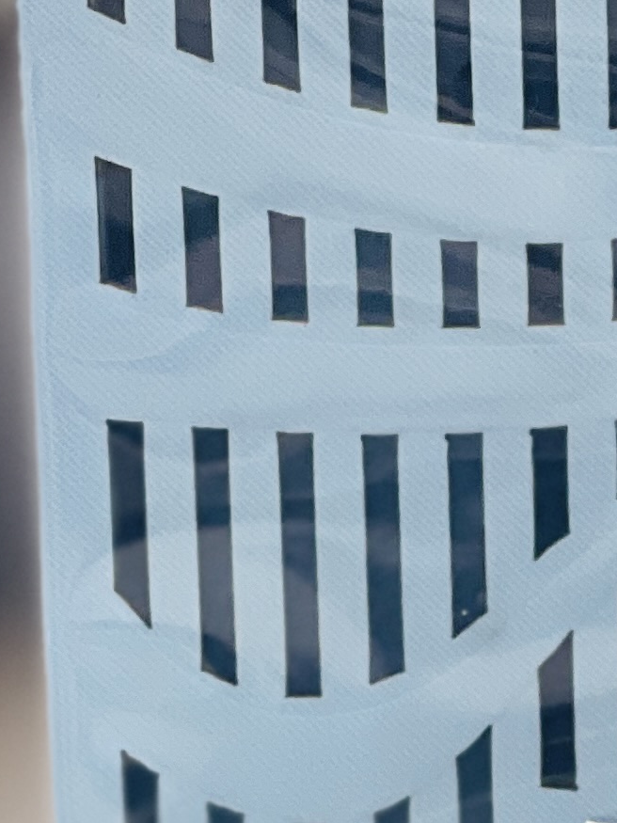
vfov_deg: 6.6
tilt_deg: -14.2
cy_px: 1260
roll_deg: -0.4
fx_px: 7013
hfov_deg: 5.0
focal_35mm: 295
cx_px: 874
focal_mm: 7.5
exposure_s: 1/100
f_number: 2.2
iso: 100
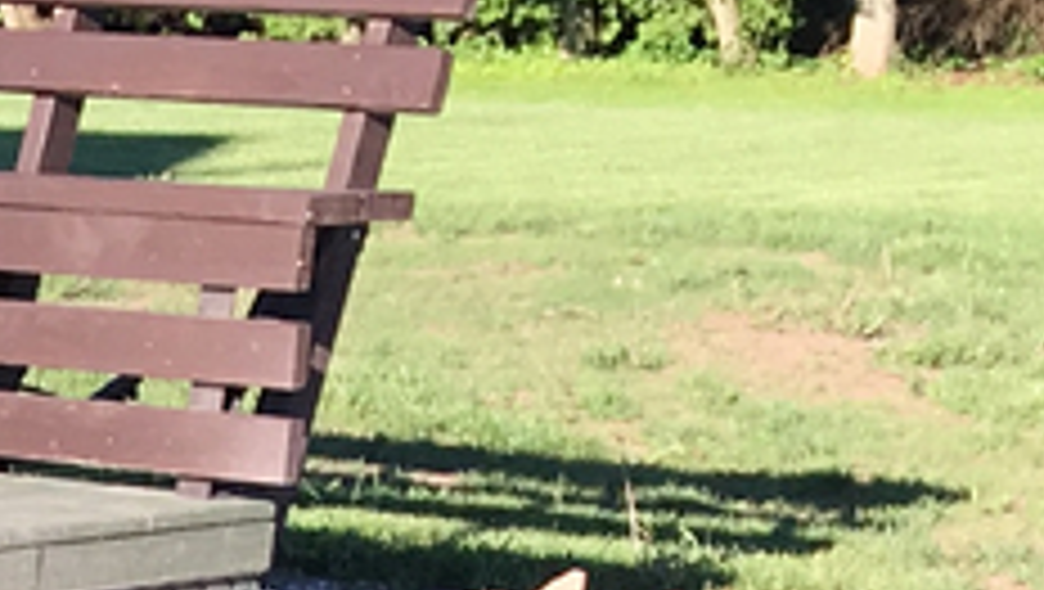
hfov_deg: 10.2
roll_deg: -1.3
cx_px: -1030
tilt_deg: -20.9
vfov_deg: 5.6
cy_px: 2018
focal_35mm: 196
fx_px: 5431
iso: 25
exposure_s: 1/534
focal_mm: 4.15
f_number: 2.2
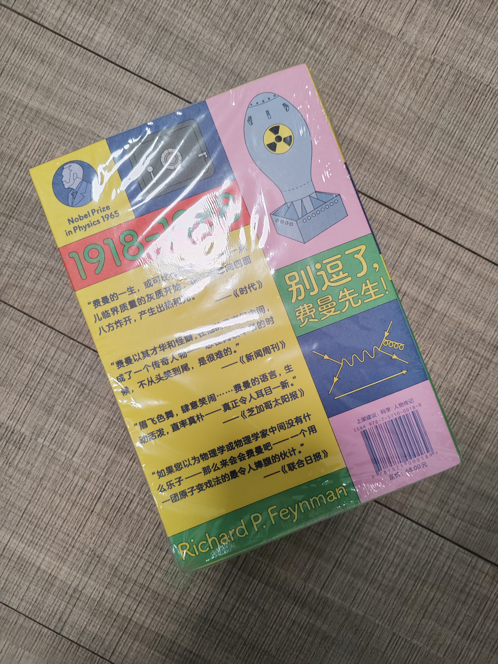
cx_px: 249
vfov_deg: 65.3
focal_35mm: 27
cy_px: 332
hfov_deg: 51.4
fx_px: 518
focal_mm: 6.14
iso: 2000
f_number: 1.8
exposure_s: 1/100
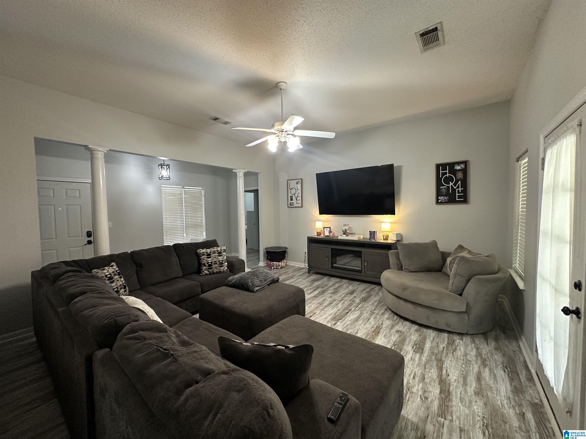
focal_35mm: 14
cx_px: 293
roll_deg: +0.8
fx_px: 237
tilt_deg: -3.1
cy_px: 220
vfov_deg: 85.7
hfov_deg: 102.1
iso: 320
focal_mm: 2.22
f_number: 2.2
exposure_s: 1/60
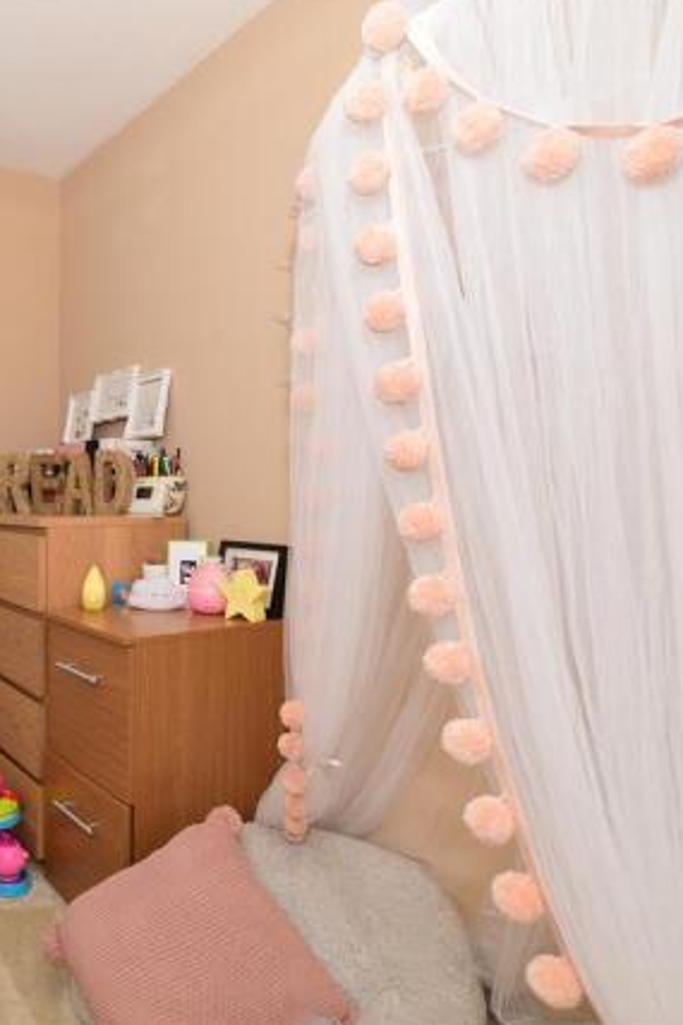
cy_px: 509
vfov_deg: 76.1
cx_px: 55
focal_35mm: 23
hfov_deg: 48.6
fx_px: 655
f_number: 7.1
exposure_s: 1/200
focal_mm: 10
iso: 400
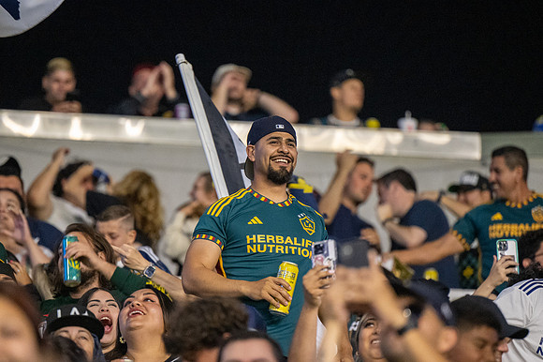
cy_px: 181
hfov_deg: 6.9
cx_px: 272
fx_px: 4522
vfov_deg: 4.6
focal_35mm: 300
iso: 4000
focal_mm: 200
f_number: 2.8
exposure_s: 1/200
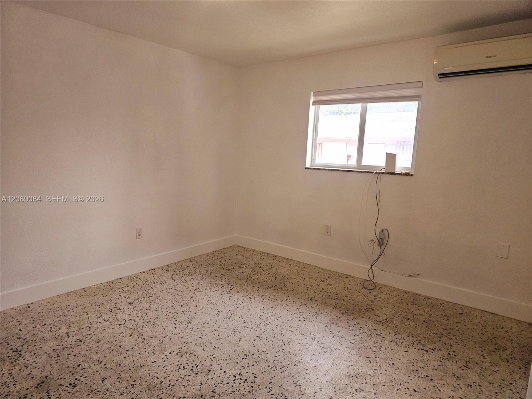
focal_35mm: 23
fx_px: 353
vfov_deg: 58.9
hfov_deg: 73.9
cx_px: 266
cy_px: 200
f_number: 1.7
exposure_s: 1/180
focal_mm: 6.3
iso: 125
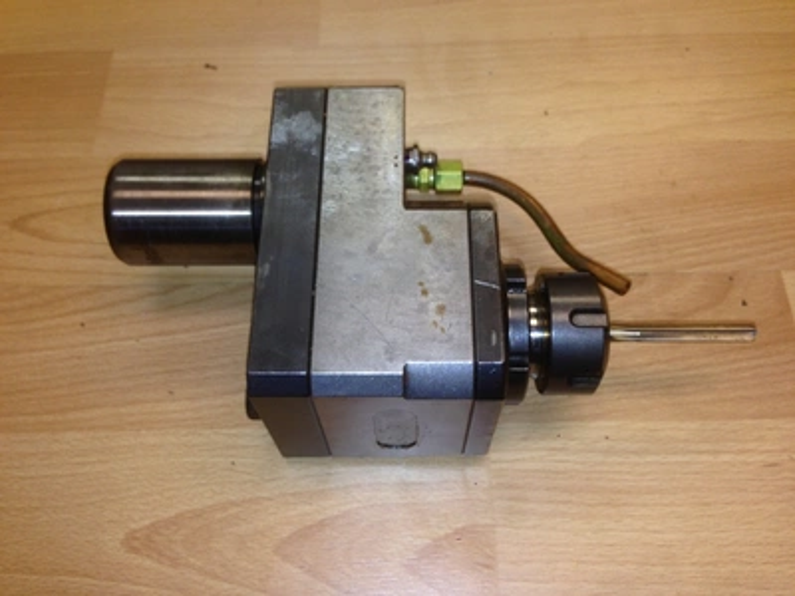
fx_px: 758
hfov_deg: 55.4
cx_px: 398
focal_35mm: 33
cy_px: 298
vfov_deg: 42.9
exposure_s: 1/54
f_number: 2.4
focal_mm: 4.13
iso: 50
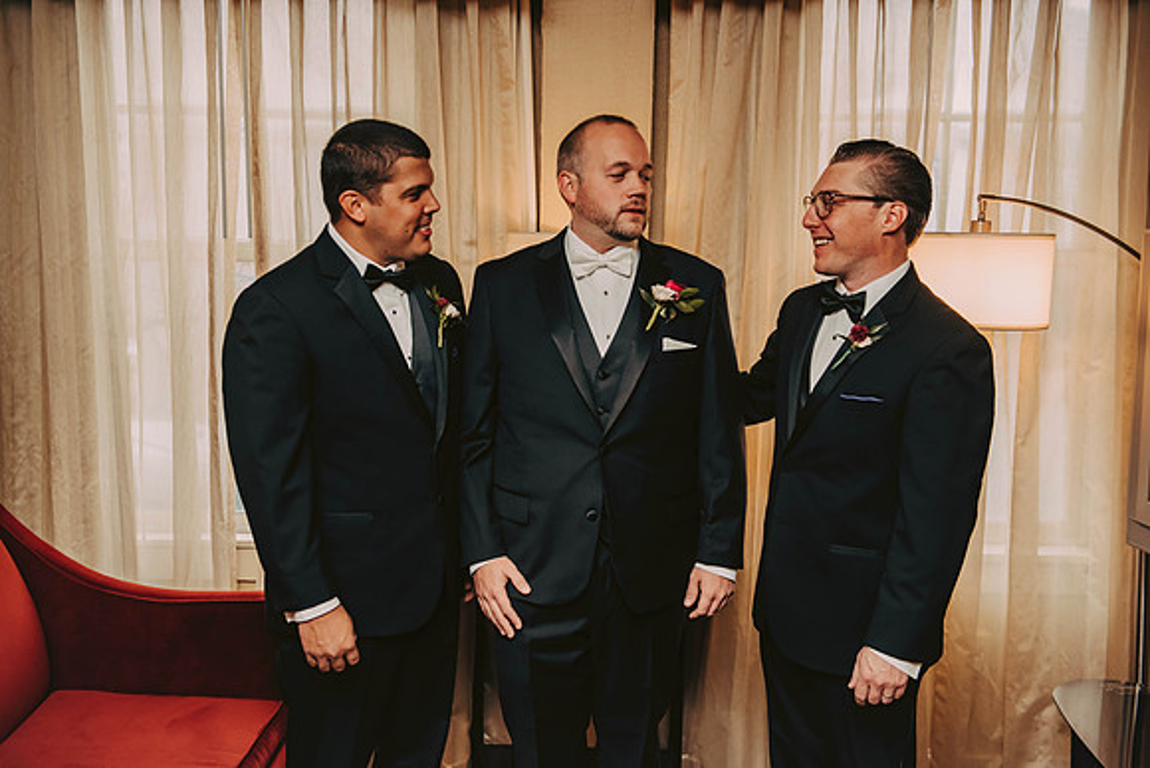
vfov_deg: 35.1
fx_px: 1214
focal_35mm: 38
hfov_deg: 50.7
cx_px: 575
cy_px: 384
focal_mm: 38
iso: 800
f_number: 3.5
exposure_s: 1/250
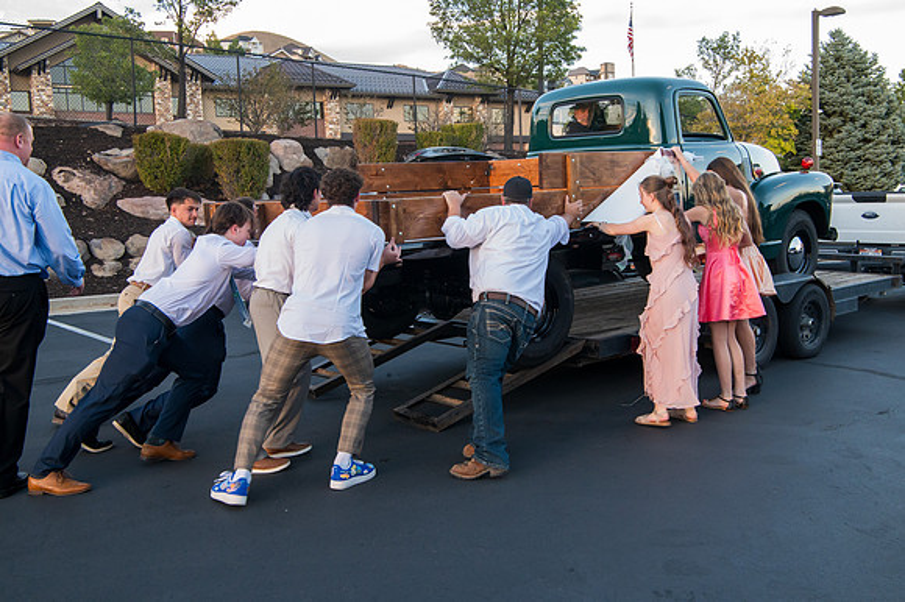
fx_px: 925
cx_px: 486
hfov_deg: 52.1
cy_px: 301
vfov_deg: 36.1
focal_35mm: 37
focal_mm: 34
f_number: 16
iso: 3200
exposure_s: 1/80
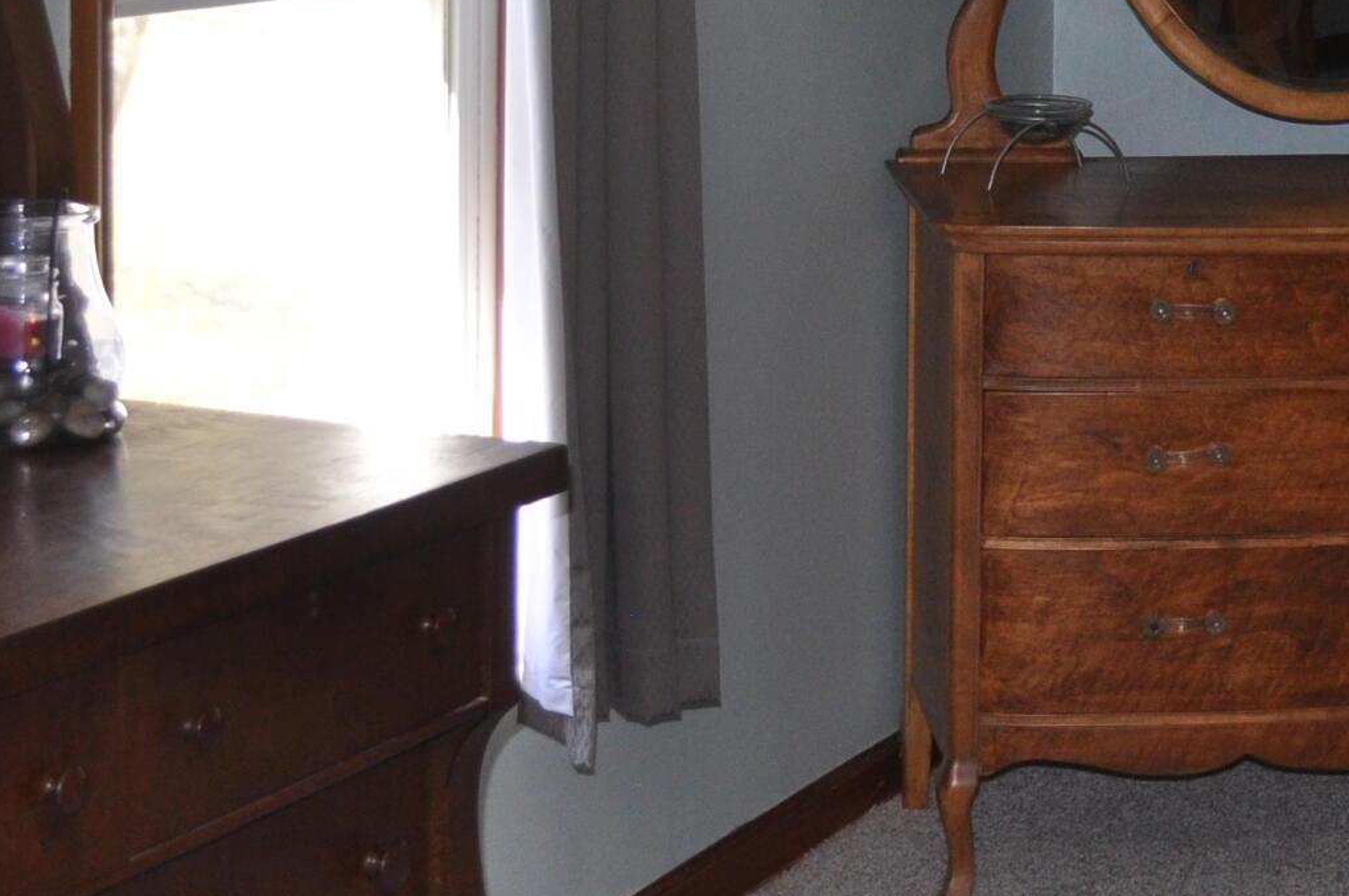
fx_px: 3630
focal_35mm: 97
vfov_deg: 13.9
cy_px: 40
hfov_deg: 20.2
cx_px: 1428
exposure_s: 1/125
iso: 500
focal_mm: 22
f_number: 4
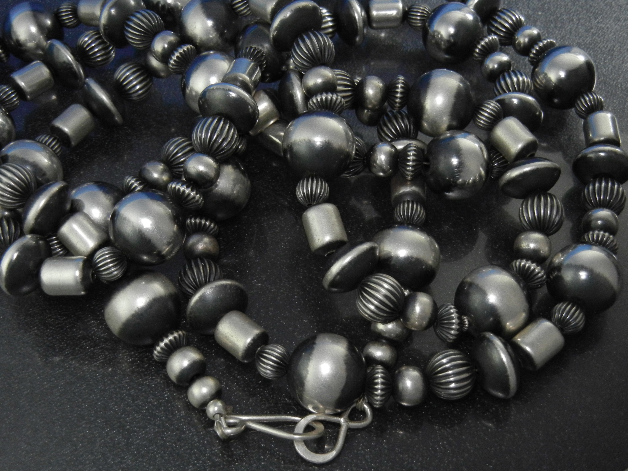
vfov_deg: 28.0
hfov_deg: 36.8
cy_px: 236
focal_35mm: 52
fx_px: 943
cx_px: 314
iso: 800
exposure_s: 1/30
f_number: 7.8
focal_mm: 9.3
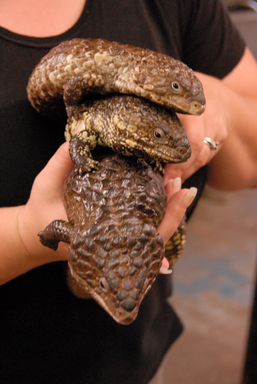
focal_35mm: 72
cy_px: 192
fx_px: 769
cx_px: 128
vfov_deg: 28.0
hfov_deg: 19.0
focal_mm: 48
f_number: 5.6
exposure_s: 1/30
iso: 1600
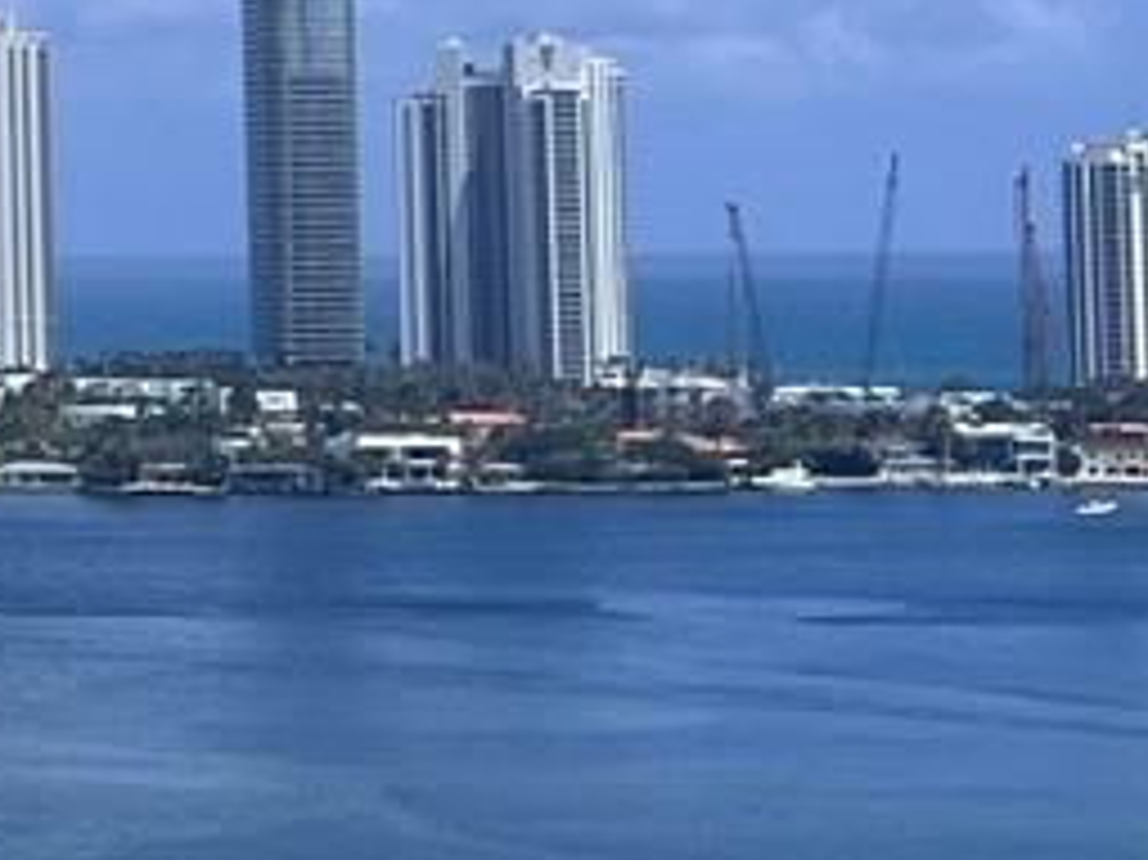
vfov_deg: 9.0
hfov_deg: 10.1
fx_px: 5403
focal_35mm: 163
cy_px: -9
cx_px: -1868
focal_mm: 5.7
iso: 50
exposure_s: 1/6993
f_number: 1.5
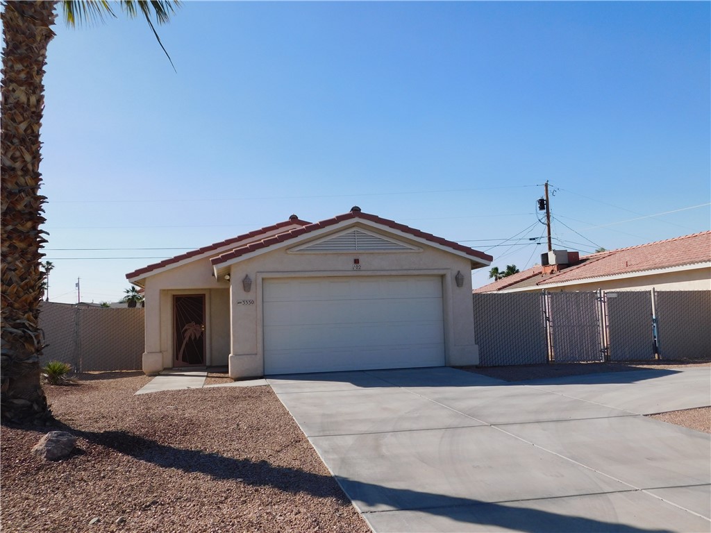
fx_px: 616
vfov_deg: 46.8
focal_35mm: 30
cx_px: 356
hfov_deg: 60.0
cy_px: 266
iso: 125
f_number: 6.4
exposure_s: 1/500
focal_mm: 5.3
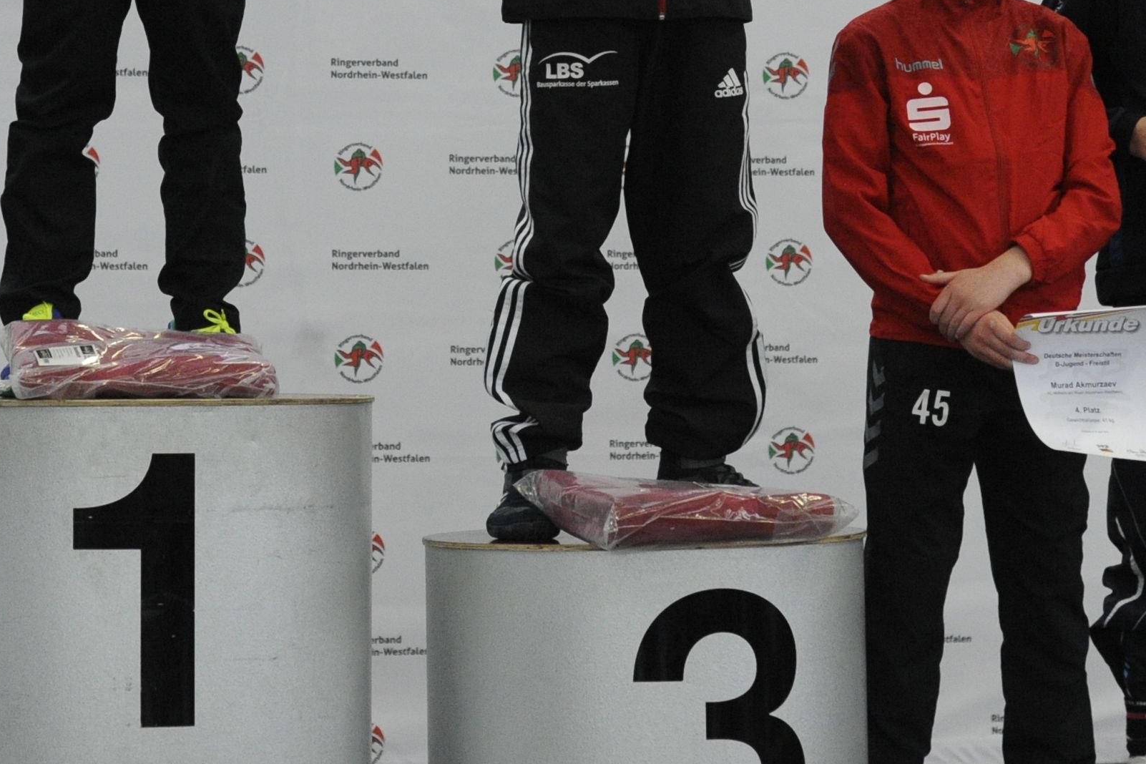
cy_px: 124
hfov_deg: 18.3
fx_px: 3565
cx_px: 518
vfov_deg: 12.2
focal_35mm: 112
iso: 3200
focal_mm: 50
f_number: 2.8
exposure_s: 1/2000
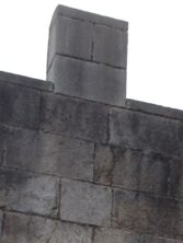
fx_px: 1069
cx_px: 245
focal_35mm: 152
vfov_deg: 12.4
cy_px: 358
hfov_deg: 9.6
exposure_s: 1/120
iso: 64
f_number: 2.4
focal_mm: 4.12
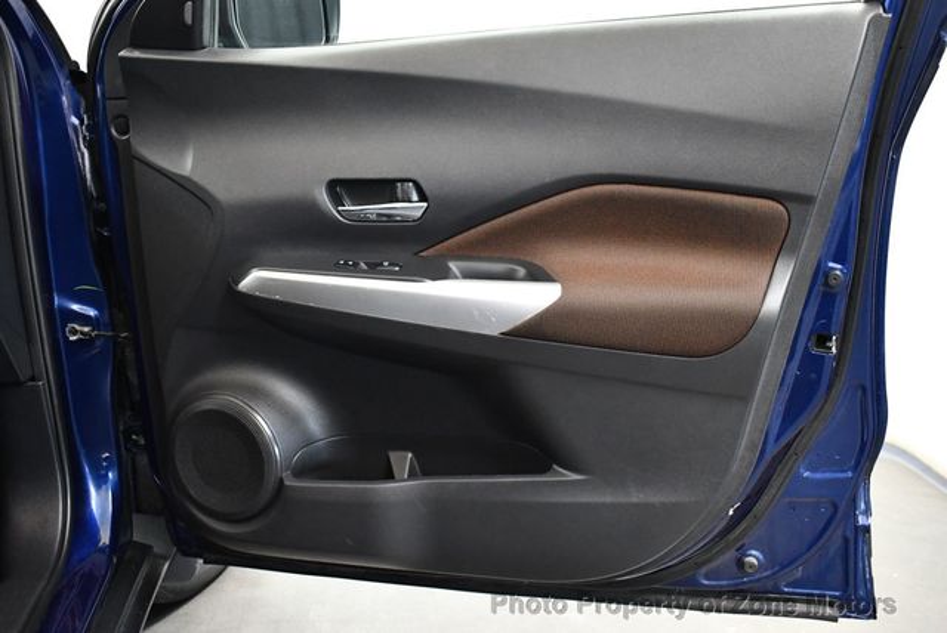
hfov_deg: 53.1
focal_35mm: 36
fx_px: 948
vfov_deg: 36.9
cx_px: 474
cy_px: 316
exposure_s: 1/60
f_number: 3.5
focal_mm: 18
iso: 3200
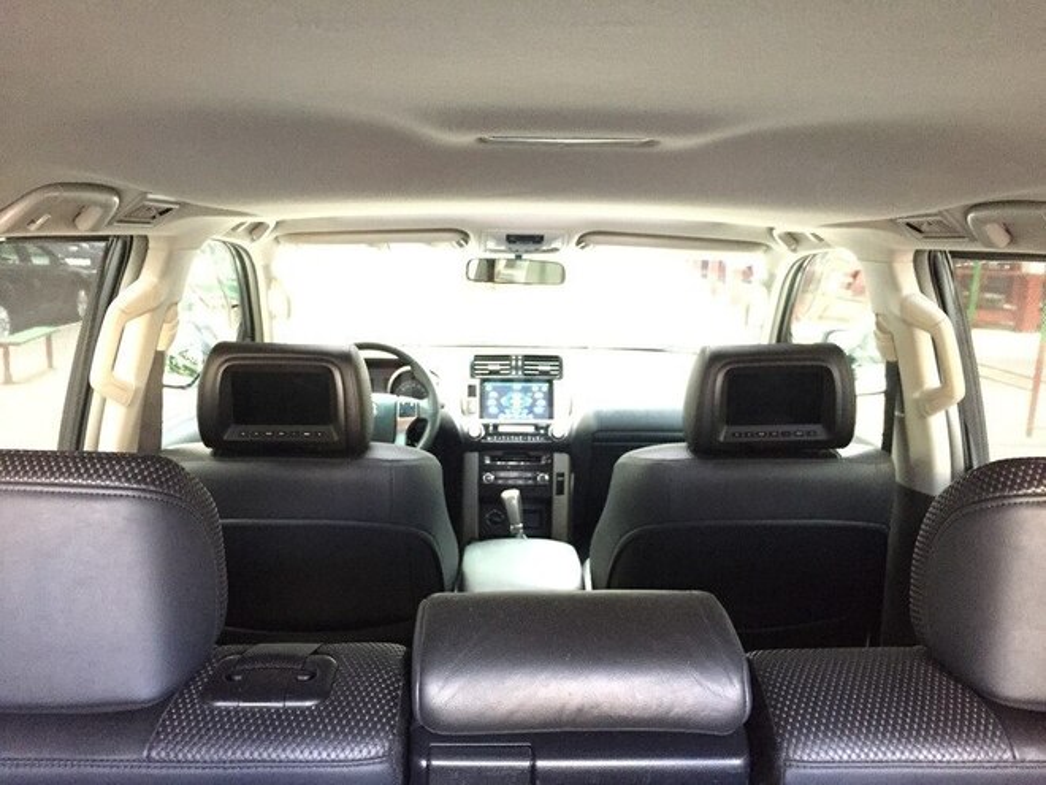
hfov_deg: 61.7
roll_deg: -3.4
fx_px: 876
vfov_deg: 48.2
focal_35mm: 29
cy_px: 392
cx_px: 523
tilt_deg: -11.5
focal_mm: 4.15
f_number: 2.2
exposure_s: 1/17
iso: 400
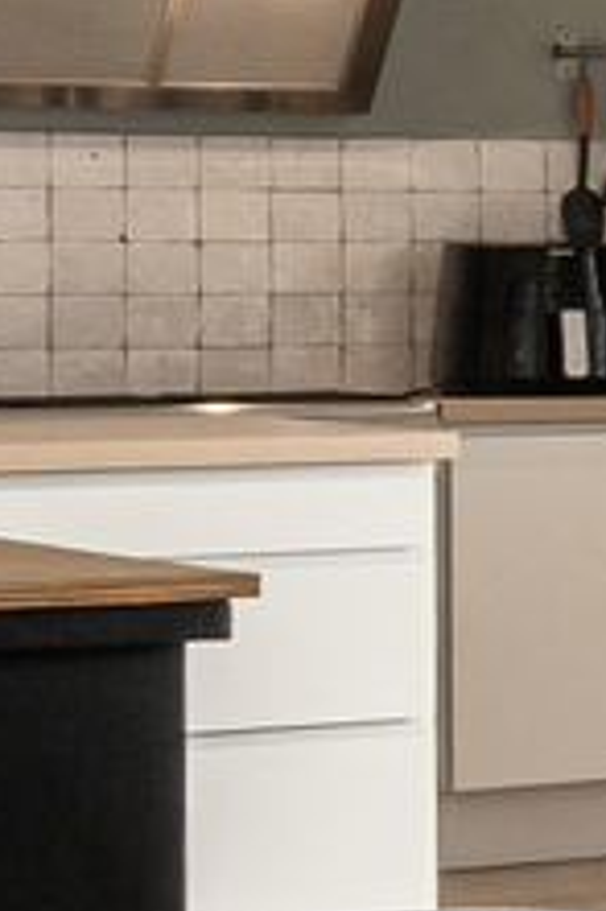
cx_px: 4592
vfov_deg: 11.8
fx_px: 4400
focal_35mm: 174
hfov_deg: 4.0
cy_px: 383
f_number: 11
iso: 250
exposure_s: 1/5
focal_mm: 16
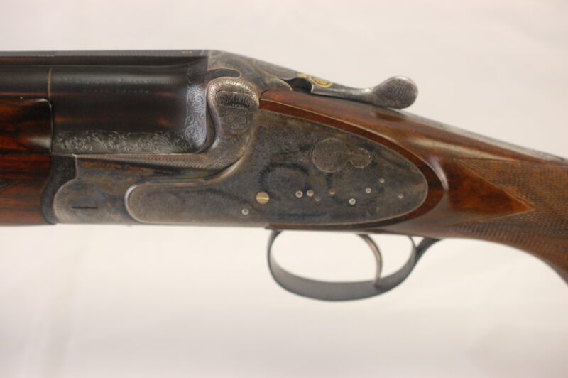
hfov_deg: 33.4
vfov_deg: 22.6
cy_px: 189
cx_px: 284
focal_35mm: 60
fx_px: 946
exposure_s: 1/80
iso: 800
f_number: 4.5
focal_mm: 40
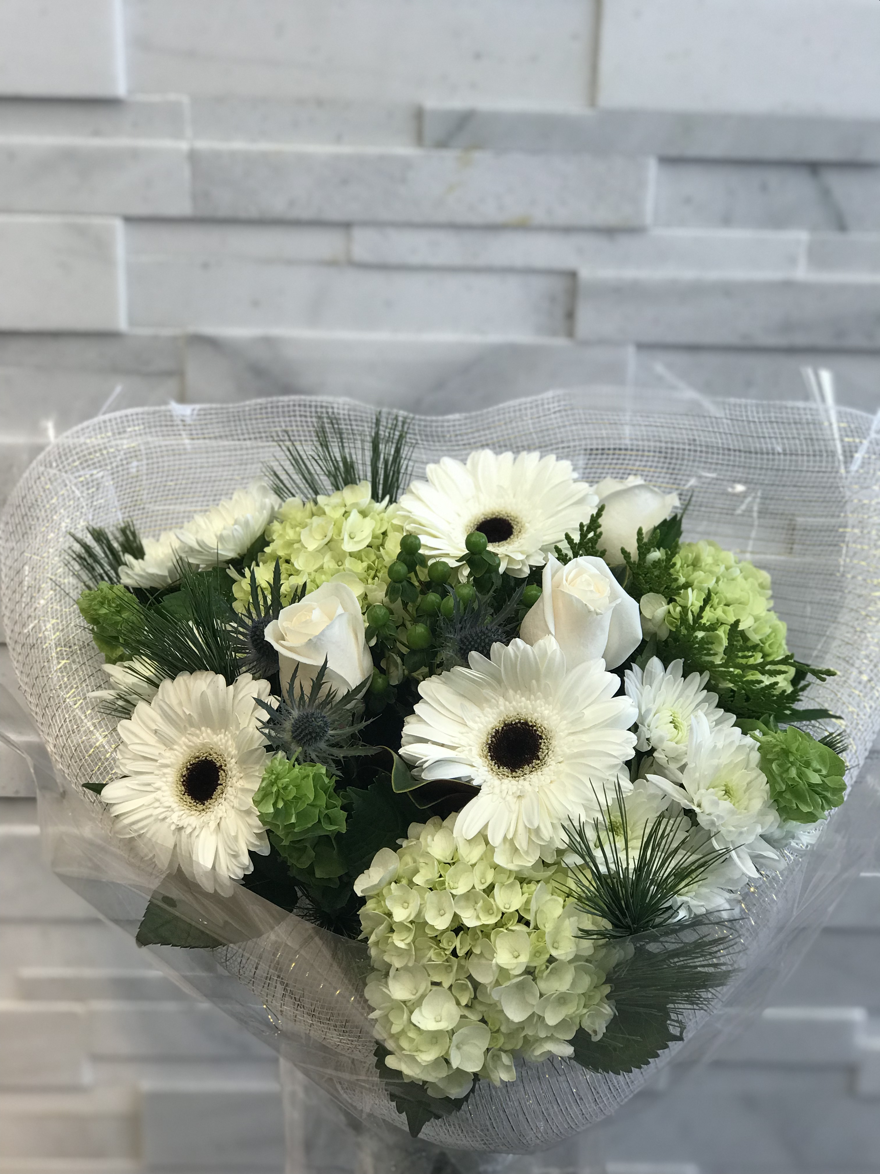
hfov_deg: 25.7
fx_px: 1932
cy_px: 587
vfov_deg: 33.8
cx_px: 440
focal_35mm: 57
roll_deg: -1.3
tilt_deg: -21.8
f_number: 2.8
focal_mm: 6.6
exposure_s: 1/60
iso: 40
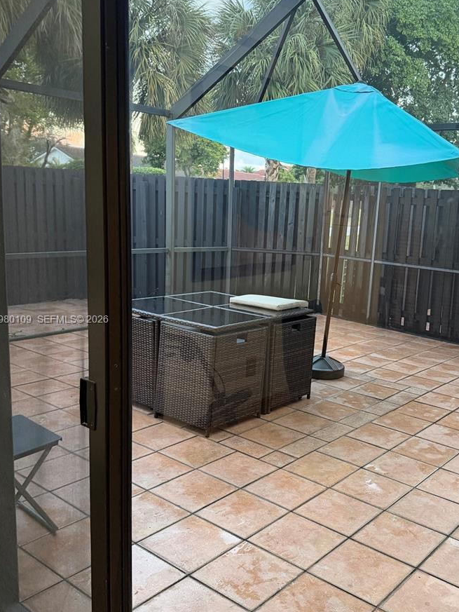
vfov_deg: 55.3
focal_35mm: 33
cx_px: 294
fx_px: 583
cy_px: 320
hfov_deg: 42.5
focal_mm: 6.76
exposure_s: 1/60
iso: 400
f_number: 1.78
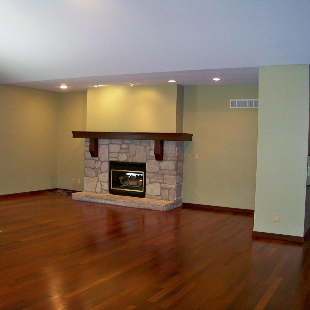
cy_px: 155
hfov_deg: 42.8
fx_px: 395
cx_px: 147
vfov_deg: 42.8
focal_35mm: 39
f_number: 2.8
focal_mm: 5.85
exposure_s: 1/30
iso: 200
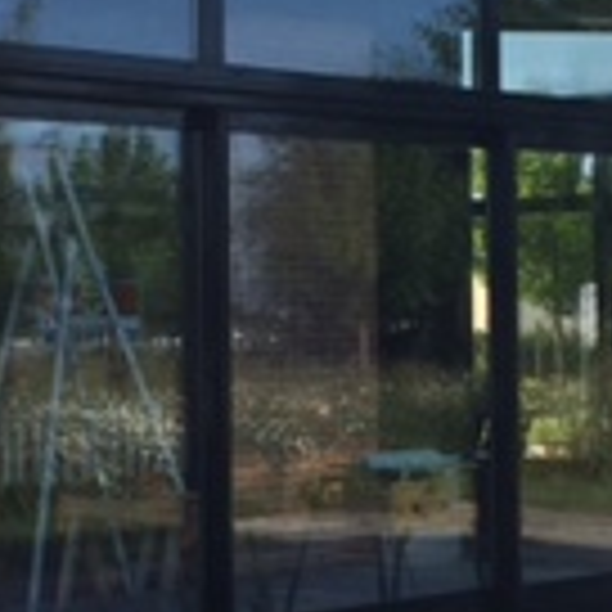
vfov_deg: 14.4
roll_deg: -0.1
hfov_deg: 14.4
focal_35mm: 121
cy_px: 328
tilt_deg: +1.2
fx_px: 2420
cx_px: 324
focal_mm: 4.15
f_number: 2.2
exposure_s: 1/1412
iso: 32
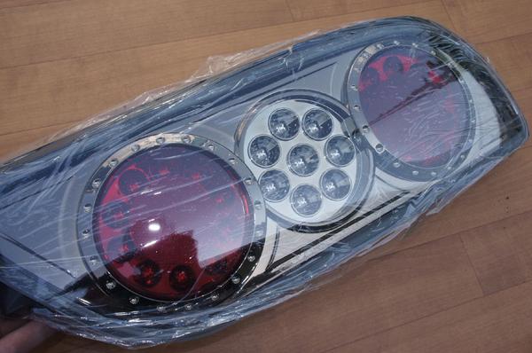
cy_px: 176
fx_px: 531
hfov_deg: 53.2
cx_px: 266
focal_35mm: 36
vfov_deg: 36.8
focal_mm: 24
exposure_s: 1/60
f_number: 25
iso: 500
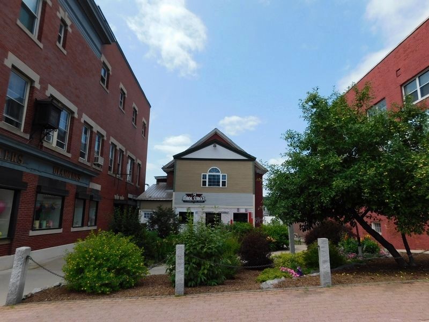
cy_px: 161
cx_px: 214
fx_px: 285
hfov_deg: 73.9
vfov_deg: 58.9
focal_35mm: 23
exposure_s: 1/400
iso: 125
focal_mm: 4
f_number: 6
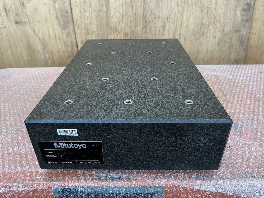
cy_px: 99
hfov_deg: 67.3
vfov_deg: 53.1
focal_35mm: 26
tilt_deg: -31.6
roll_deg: +1.8
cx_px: 132
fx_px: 198
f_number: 1.6
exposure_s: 1/60
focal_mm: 5.1
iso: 200
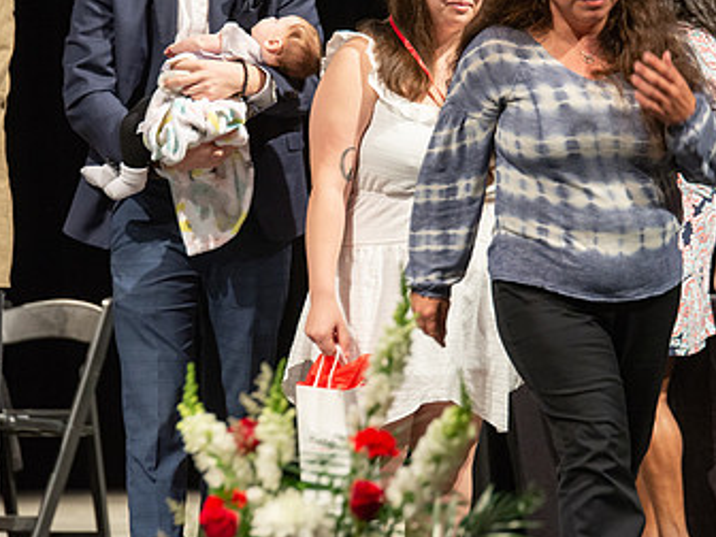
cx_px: 435
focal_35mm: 282
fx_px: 5833
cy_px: 135
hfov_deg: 7.0
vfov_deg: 5.3
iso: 1600
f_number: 4
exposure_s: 1/100
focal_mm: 170
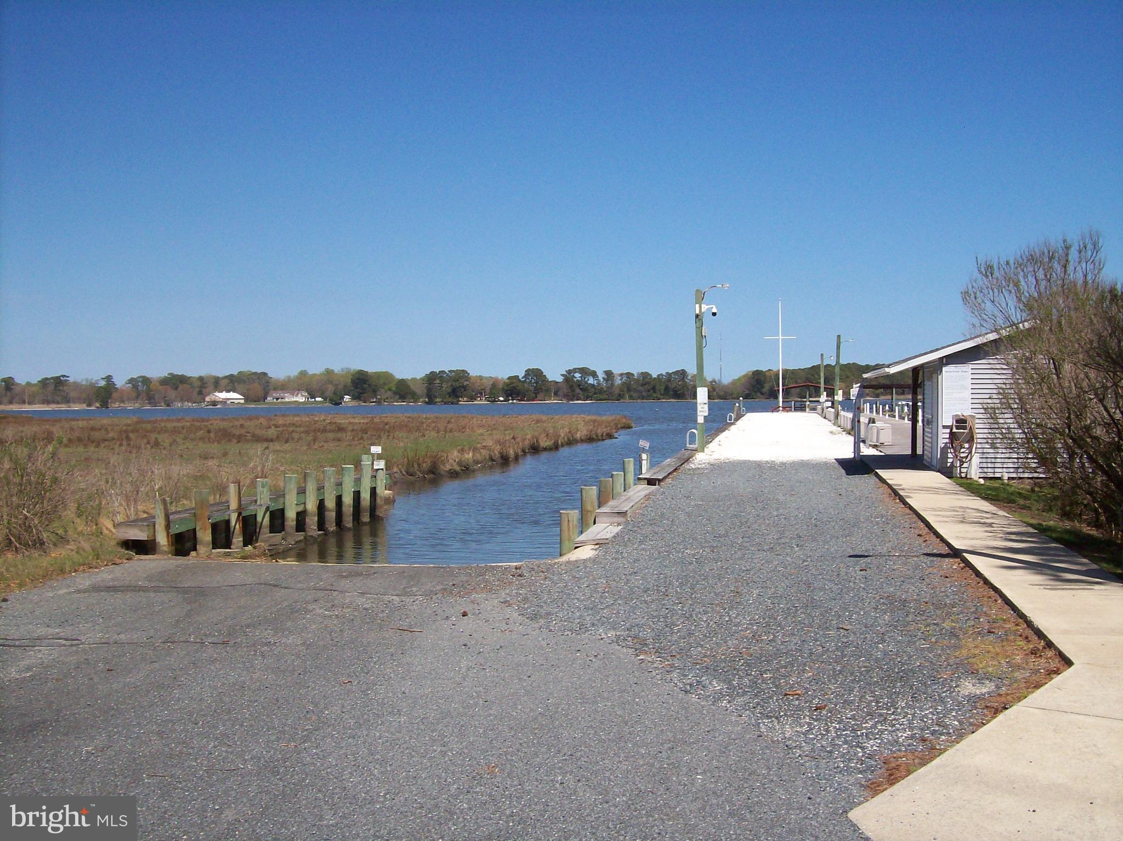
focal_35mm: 36
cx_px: 562
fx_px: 1167
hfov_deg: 51.4
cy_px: 420
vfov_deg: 39.6
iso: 80
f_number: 4.8
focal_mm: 6
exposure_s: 1/978
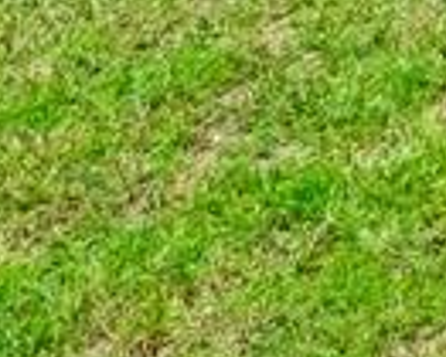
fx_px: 1498
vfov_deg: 10.7
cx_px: 1175
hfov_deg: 12.2
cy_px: -605
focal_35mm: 113
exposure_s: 1/4000
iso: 250
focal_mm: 11
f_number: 9
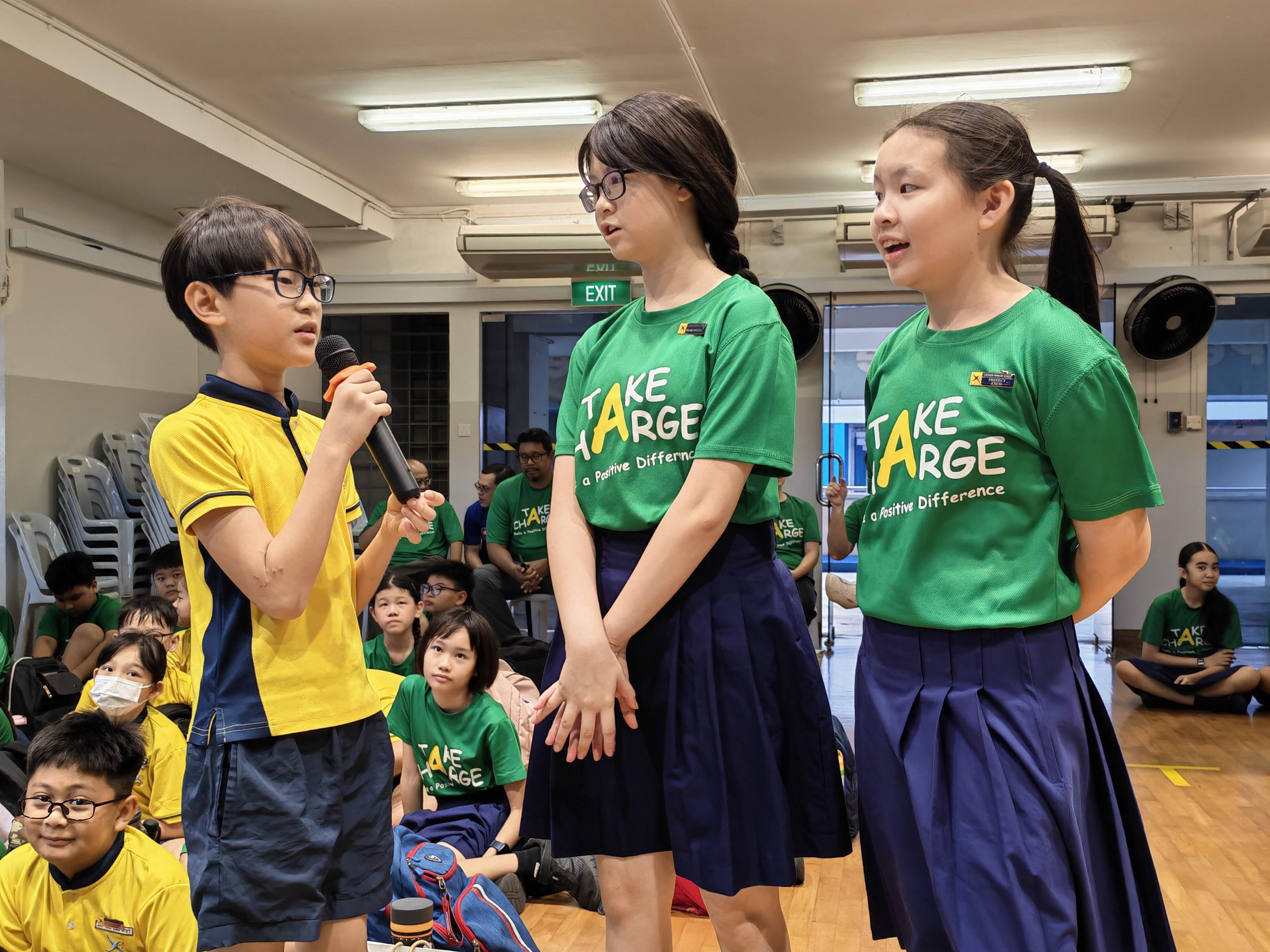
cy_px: 476
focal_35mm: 40
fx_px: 1468
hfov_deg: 46.8
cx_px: 635
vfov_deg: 36.0
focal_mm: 6.12
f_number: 1.9
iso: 400
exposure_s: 1/100
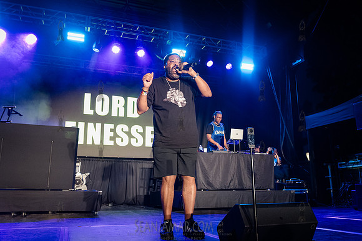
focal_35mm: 33
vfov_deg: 40.2
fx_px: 330
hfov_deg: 57.4
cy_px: 121
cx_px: 187
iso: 4000
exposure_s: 1/500
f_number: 4
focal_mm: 31
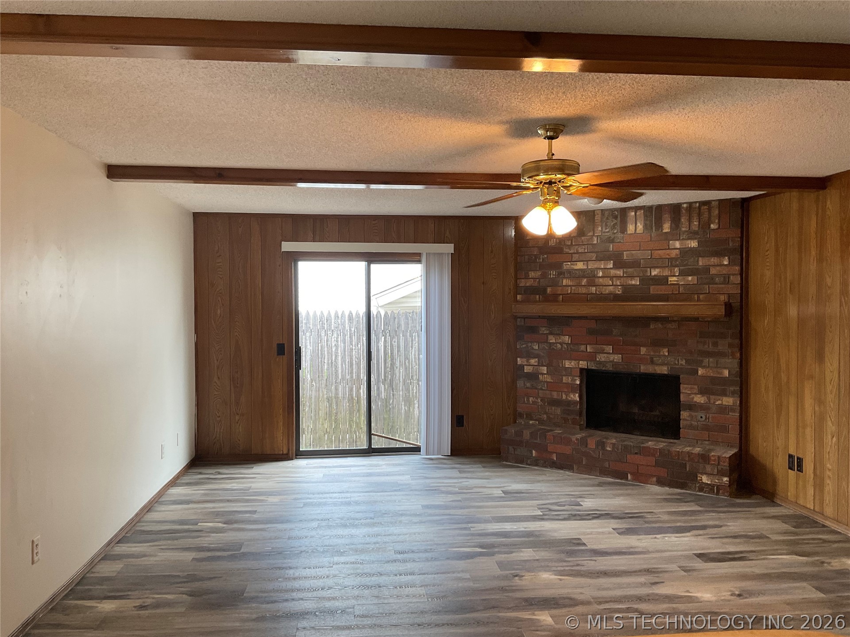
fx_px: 712
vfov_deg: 48.2
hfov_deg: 61.7
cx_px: 425
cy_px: 318
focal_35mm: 29
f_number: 1.8
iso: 50
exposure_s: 1/60
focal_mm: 3
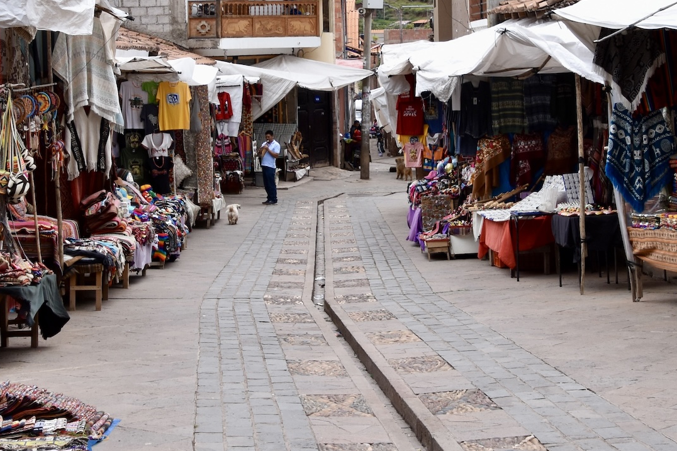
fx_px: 1636
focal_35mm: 87
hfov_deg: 23.4
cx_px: 354
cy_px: 90
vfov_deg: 15.6
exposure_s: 1/500
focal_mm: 26
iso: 400
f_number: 8
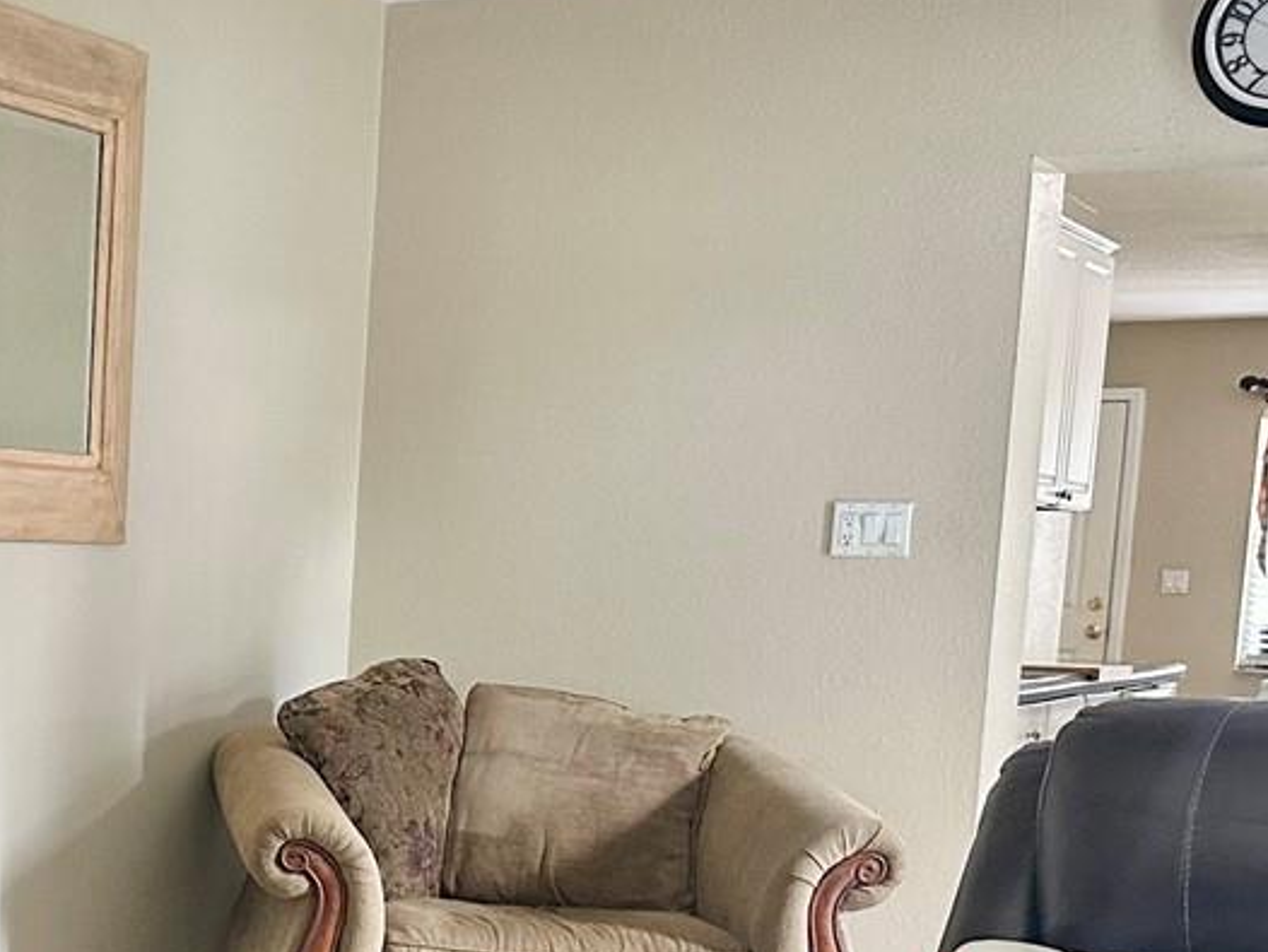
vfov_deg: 19.5
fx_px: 2675
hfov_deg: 24.8
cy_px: 1003
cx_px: -140
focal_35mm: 73
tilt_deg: -9.8
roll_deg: -1.8
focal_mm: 6.86
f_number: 1.78
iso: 250
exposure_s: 1/60
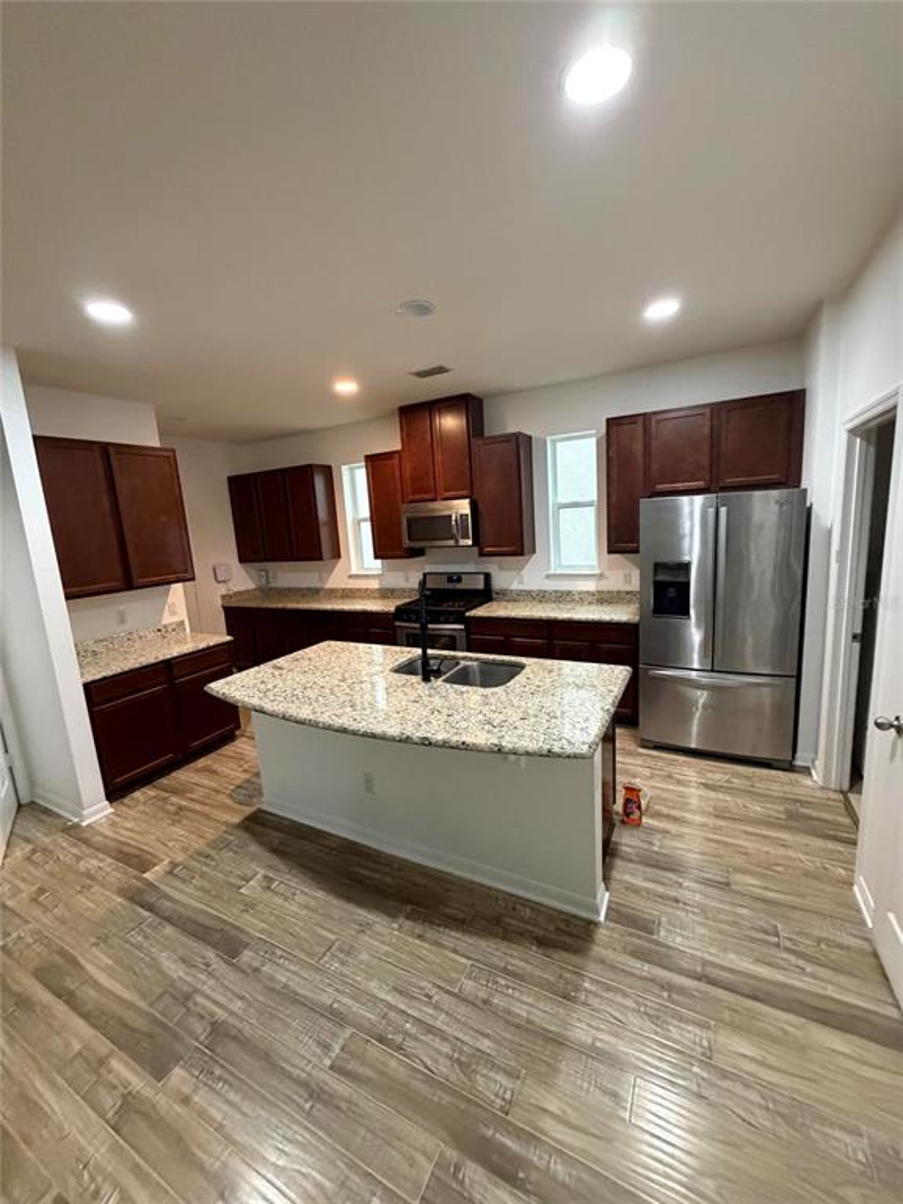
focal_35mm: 14
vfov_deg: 102.1
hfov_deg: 85.7
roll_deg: +4.1
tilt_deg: -11.1
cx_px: 452
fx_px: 487
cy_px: 602
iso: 800
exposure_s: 1/60
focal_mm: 2.22
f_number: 2.2
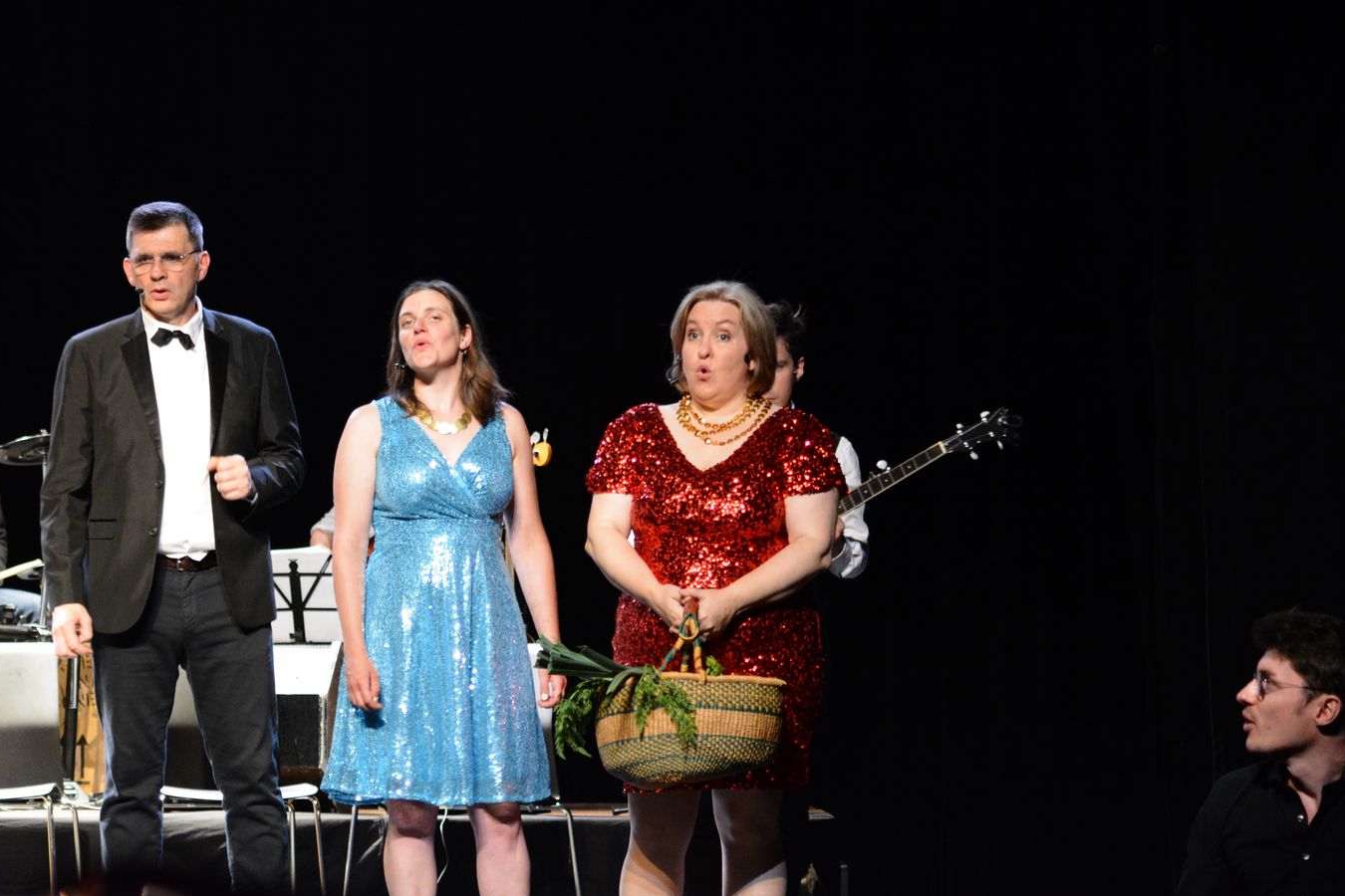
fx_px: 4707
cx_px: 617
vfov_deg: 10.9
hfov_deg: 16.3
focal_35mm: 126
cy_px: 362
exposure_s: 1/60
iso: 3200
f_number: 4
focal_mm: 70
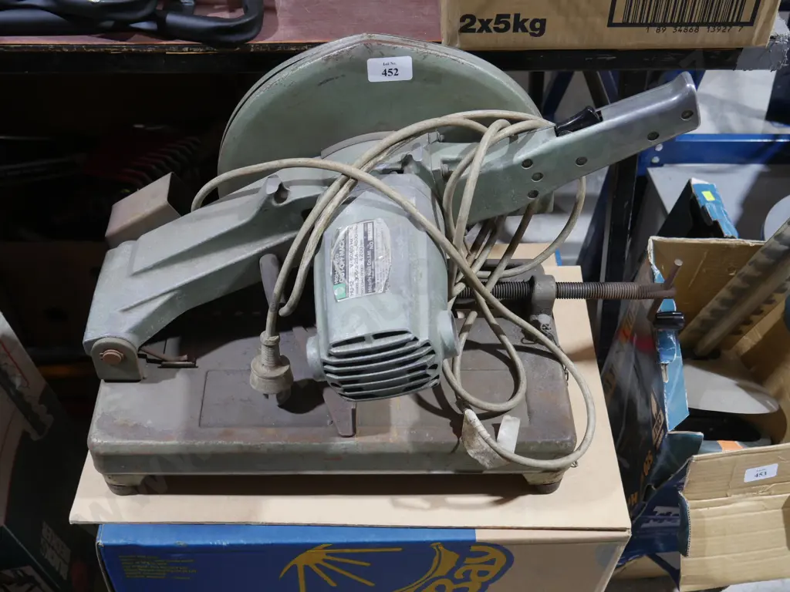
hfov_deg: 46.8
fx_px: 913
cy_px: 296
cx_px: 395
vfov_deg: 36.0
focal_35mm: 40
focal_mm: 20
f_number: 4.5
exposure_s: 1/60
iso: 1000
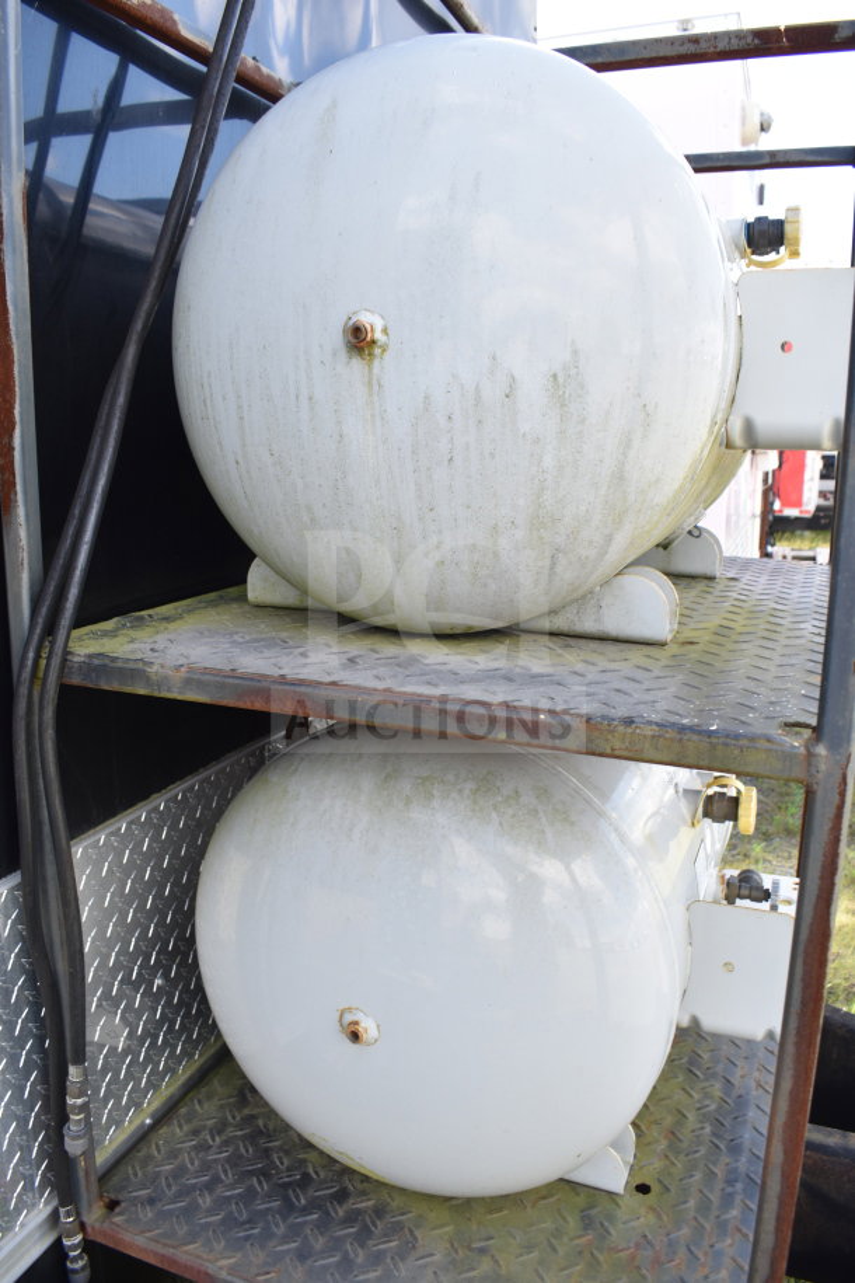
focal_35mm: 27
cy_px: 642
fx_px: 962
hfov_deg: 47.9
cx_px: 428
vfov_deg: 67.4
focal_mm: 18
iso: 200
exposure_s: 1/125
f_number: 5.6
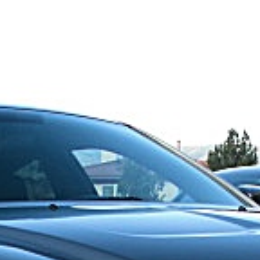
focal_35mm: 141
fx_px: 1198
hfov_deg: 12.3
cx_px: 65
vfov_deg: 12.0
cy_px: 343
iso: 50
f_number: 2.8
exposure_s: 1/160
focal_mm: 6.3
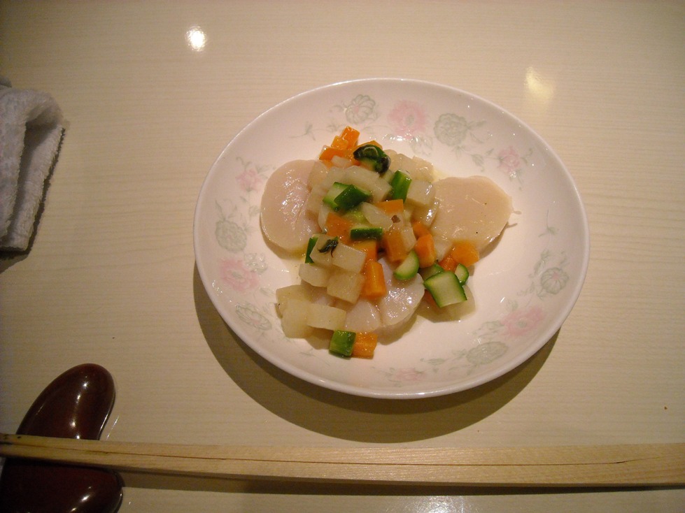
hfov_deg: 52.6
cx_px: 342
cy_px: 256
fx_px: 693
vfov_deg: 40.7
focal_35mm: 35
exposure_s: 1/201
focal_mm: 5.7
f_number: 2.8
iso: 455
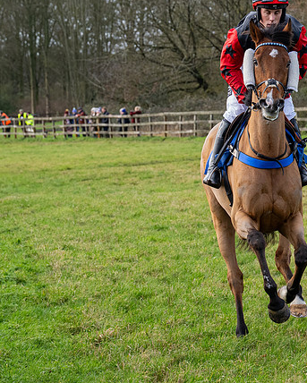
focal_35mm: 200
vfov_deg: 9.6
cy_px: 128
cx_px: 301
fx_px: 2269
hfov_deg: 7.7
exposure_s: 1/800
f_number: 5
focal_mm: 70
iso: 800
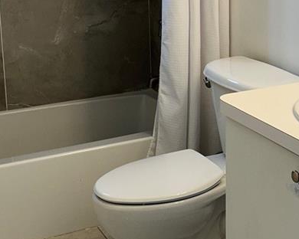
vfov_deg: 19.6
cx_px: 197
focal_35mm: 78
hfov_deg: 24.3
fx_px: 690
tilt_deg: -13.7
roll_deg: +0.5
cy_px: 67
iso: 50
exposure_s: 1/120
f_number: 1.5
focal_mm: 5.7
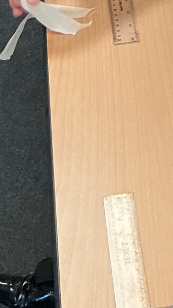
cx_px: 262
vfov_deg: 13.9
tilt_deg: -24.9
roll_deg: +0.1
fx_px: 1135
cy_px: -235
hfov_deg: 8.5
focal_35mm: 139
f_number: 1.8
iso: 125
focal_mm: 3
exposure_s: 1/60
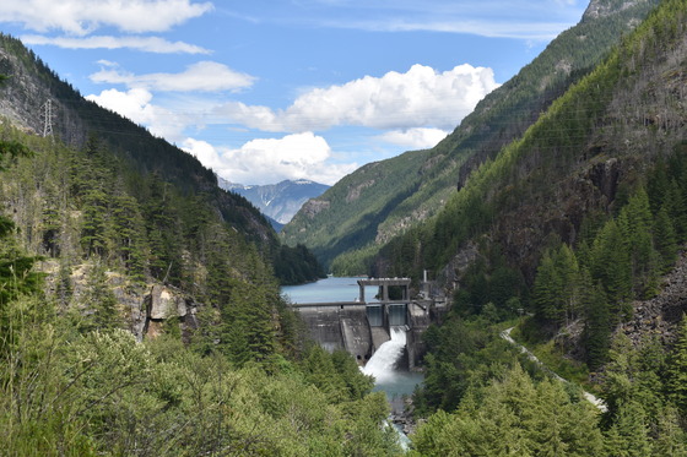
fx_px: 916
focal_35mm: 48
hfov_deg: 41.1
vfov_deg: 28.1
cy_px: 228
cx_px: 344
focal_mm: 32
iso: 100
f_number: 10
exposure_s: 1/200
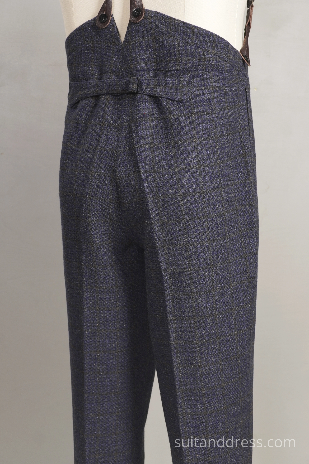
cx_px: 154
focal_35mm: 48
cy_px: 232
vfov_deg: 41.1
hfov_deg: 28.1
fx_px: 618
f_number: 5.6
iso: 320
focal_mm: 32
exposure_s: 1/30
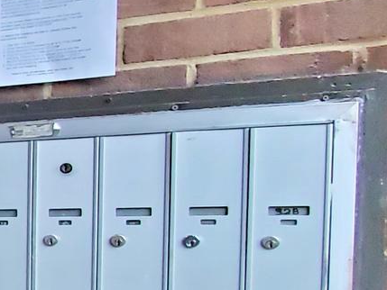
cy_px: 321
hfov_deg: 17.0
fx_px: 693
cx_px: -464
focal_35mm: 62
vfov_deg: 22.3
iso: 500
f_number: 2.2
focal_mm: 1.8
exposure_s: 1/59
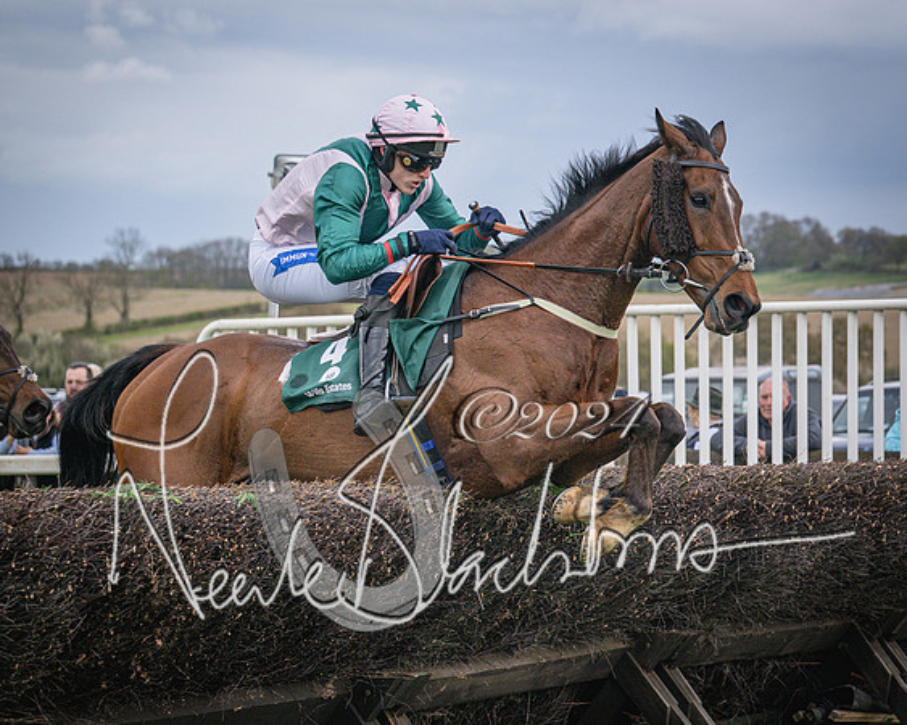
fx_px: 3289
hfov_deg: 15.5
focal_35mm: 123
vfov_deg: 12.6
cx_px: 846
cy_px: 402
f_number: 4
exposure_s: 1/4000
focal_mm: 70
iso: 400
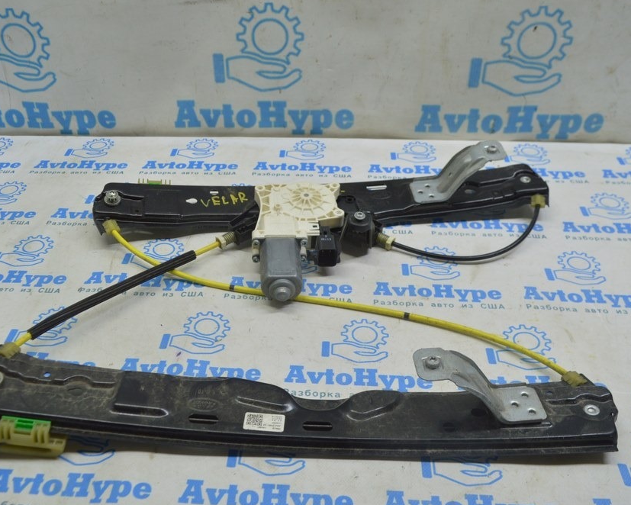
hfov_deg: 49.4
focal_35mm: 37
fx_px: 683
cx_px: 271
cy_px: 254
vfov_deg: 40.6
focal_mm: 21
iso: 400
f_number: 5.6
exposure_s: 1/40
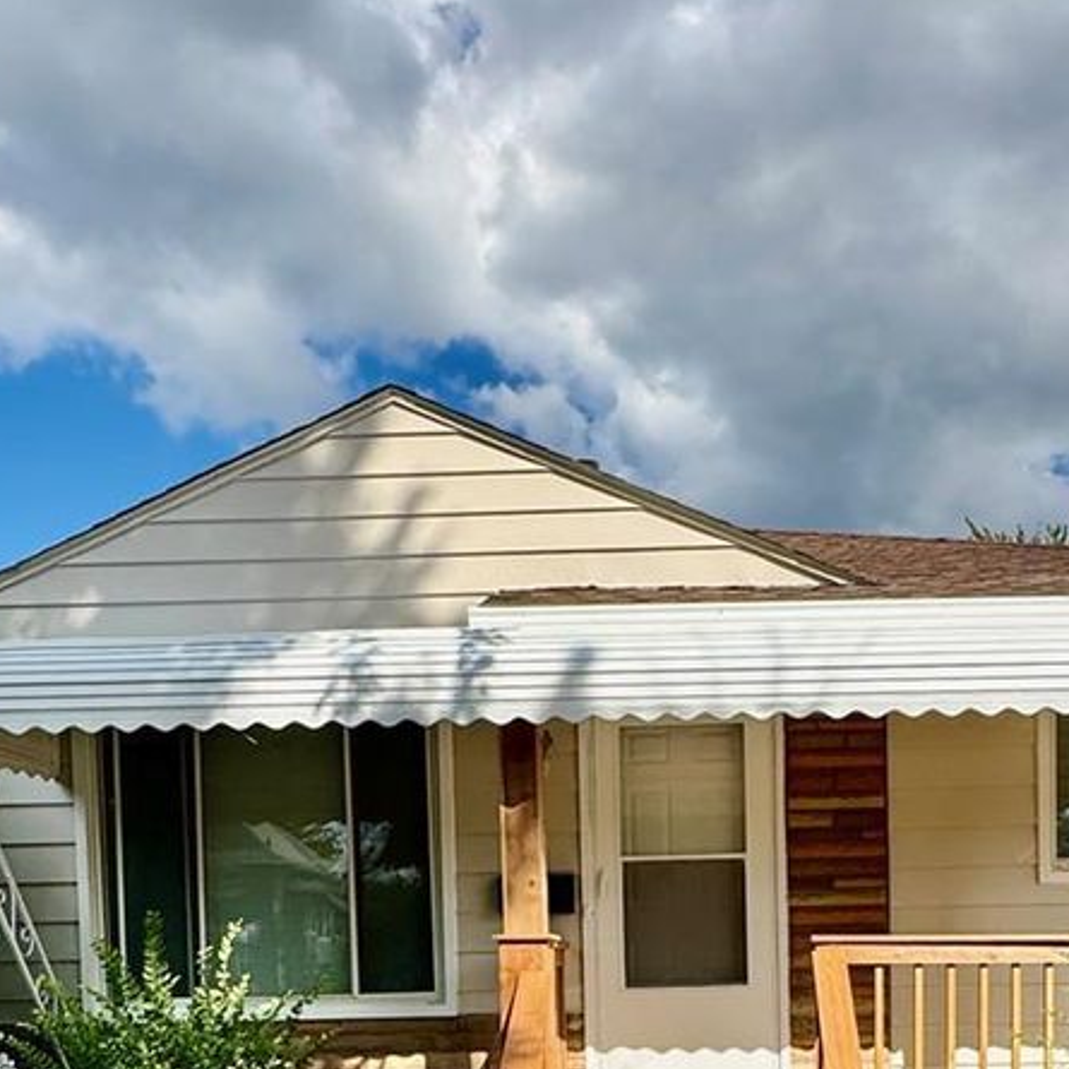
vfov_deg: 39.4
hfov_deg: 43.5
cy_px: 1034
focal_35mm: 38
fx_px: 1328
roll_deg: +1.1
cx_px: 665
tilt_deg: -2.3
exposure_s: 1/1880
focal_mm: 2.22
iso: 50
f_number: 2.2
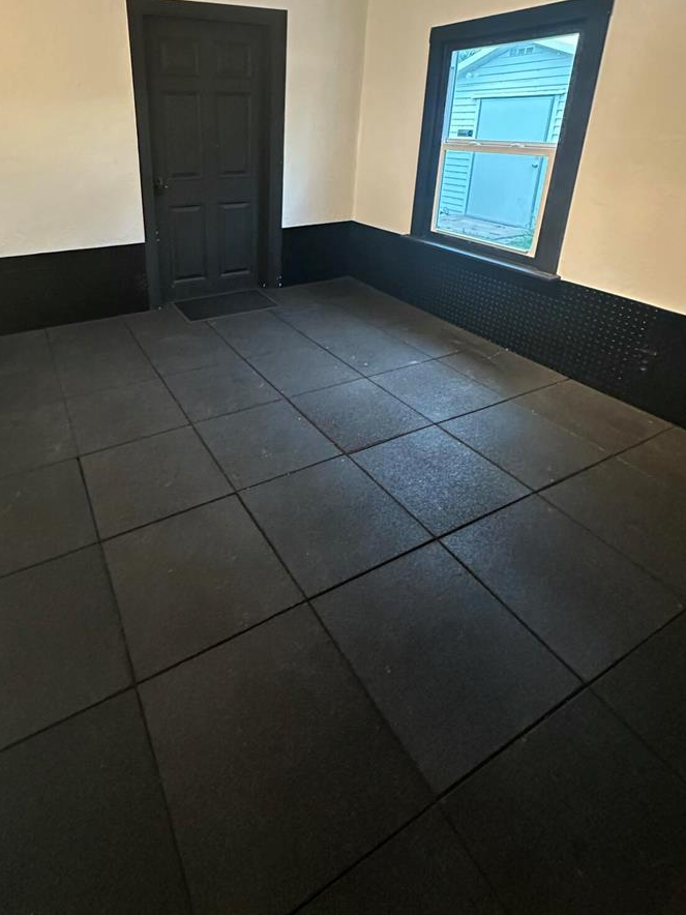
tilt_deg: -19.3
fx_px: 502
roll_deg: -0.6
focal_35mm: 19
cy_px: 296
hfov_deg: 67.5
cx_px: 252
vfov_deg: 81.5
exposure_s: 1/60
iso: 1000
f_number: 2.2
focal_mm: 2.22
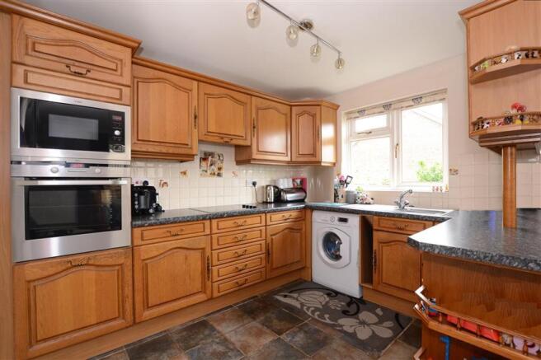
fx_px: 248
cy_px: 180
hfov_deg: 95.0
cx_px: 270
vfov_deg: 72.0
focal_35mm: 16
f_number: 5.6
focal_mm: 11
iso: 200
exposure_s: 1/6
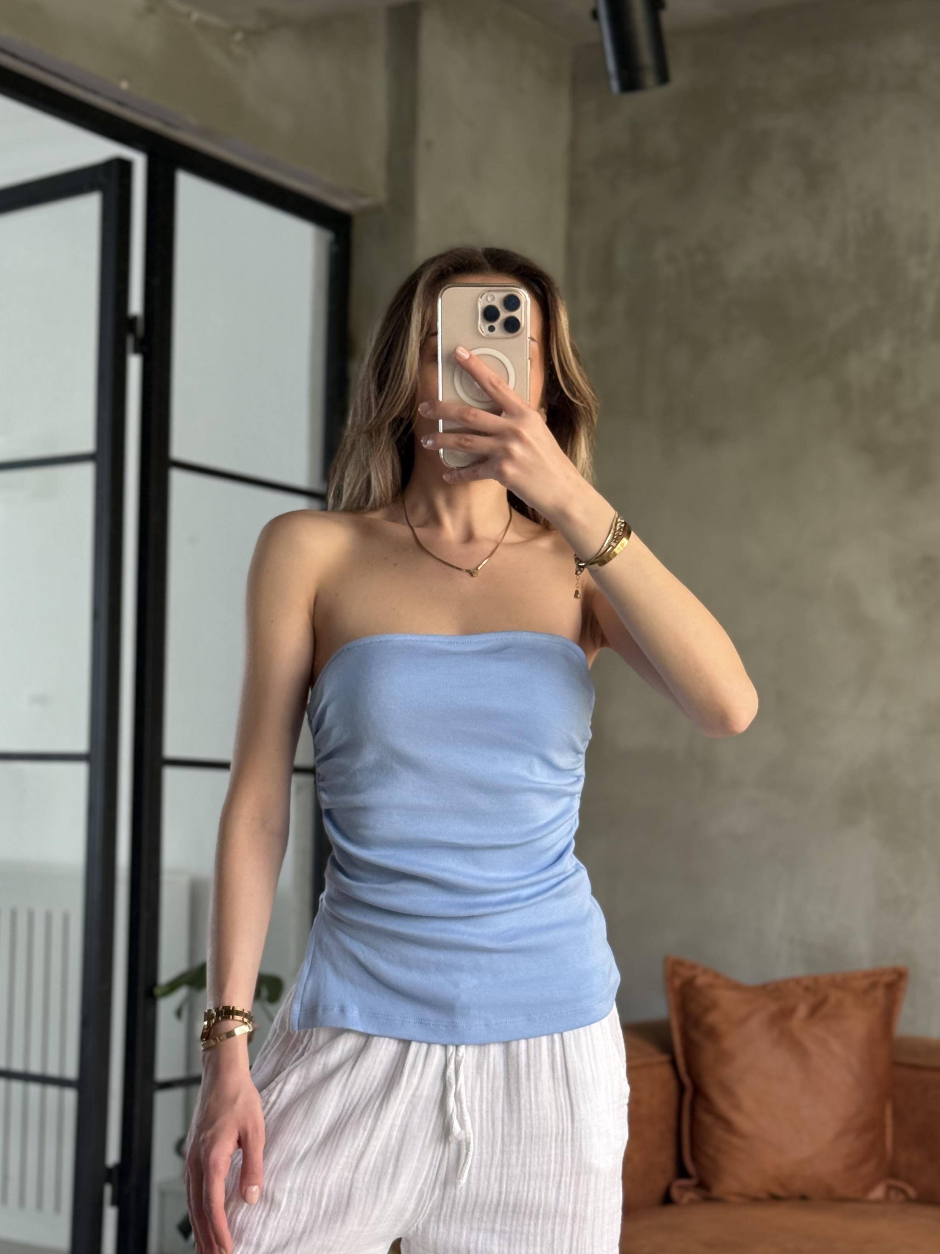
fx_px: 2173
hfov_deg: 24.4
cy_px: 671
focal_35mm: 60
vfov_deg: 32.2
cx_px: 478
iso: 100
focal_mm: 6.76
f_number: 1.78
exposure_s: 1/60
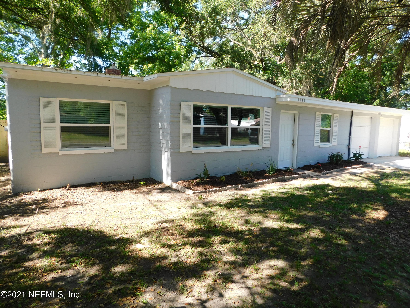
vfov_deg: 58.9
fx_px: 272
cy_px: 154
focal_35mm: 23
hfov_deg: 73.9
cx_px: 205
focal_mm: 4
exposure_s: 1/200
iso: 125
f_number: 3
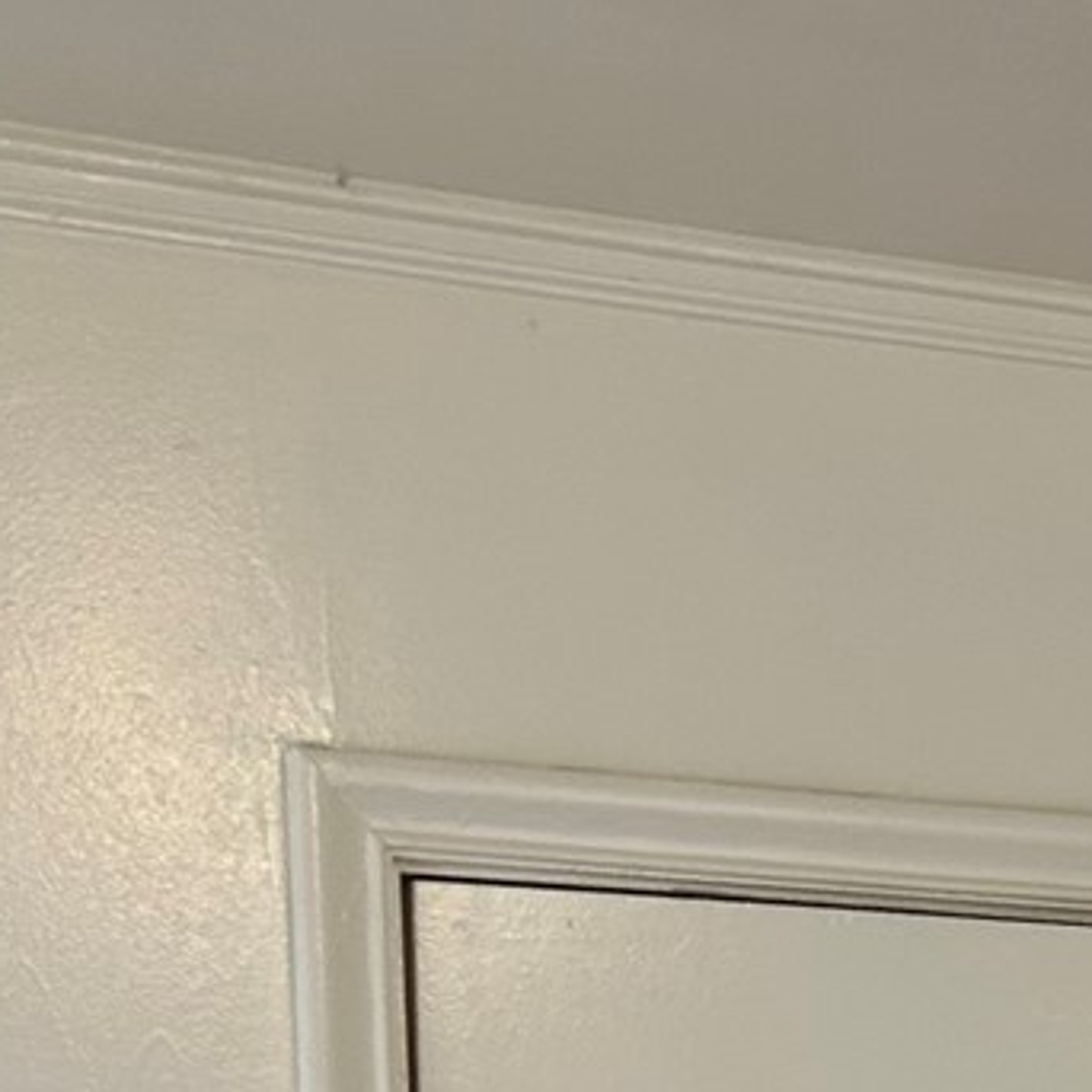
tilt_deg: -8.8
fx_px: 4604
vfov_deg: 11.9
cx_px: 1440
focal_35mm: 129
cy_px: 2241
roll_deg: +0.1
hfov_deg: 13.0
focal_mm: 5.7
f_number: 1.5
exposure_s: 1/121
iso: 80
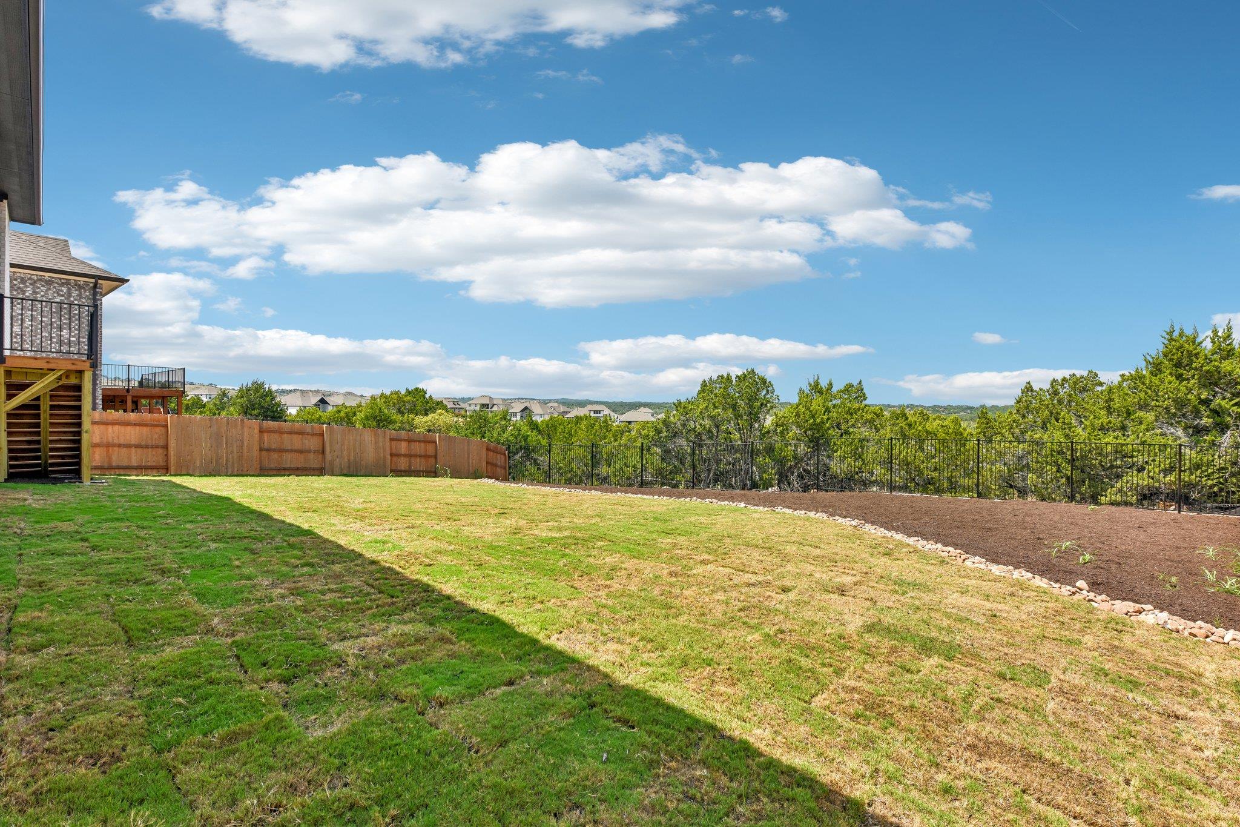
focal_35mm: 16
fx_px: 551
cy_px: 414
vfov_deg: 73.7
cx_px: 620
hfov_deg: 96.7
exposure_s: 1/400
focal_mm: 16
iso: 100
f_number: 8
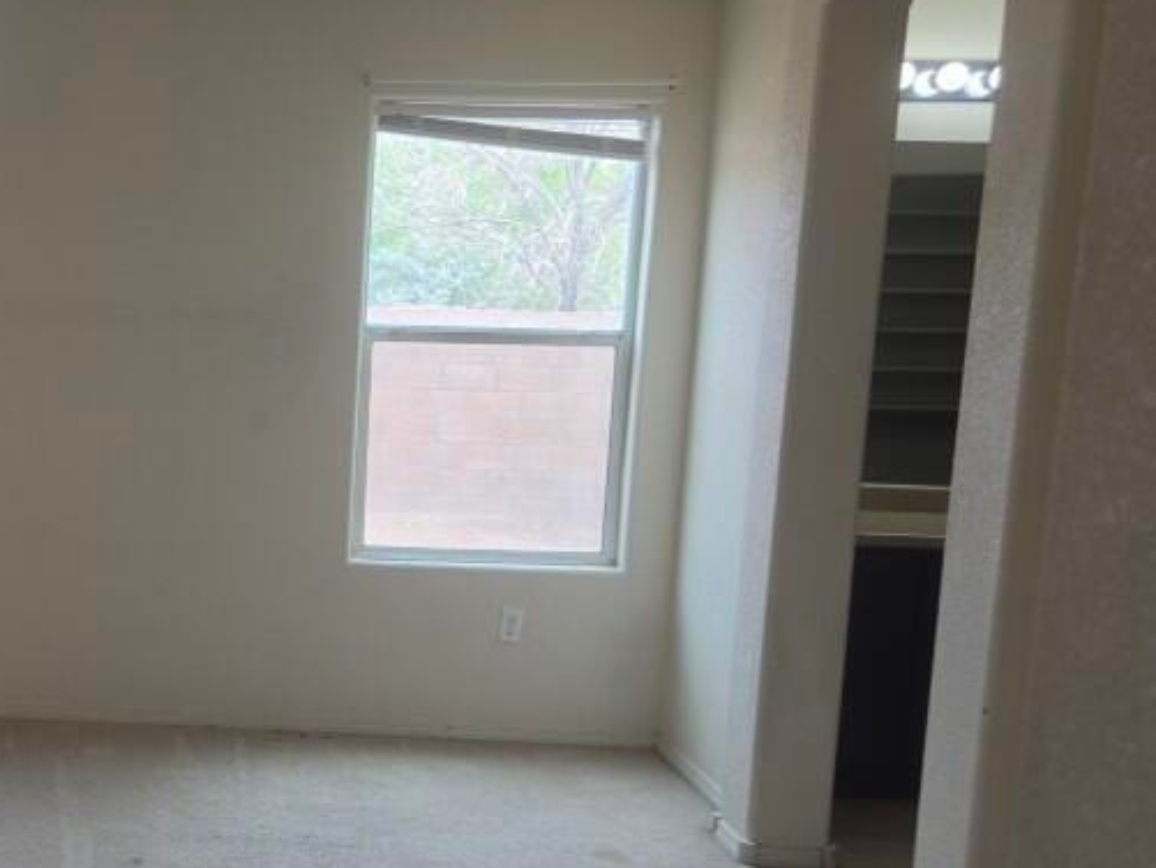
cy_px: 522
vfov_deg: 30.8
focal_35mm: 47
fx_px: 1570
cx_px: 97
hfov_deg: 37.5
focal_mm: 5.4
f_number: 1.8
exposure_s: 1/120
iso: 25
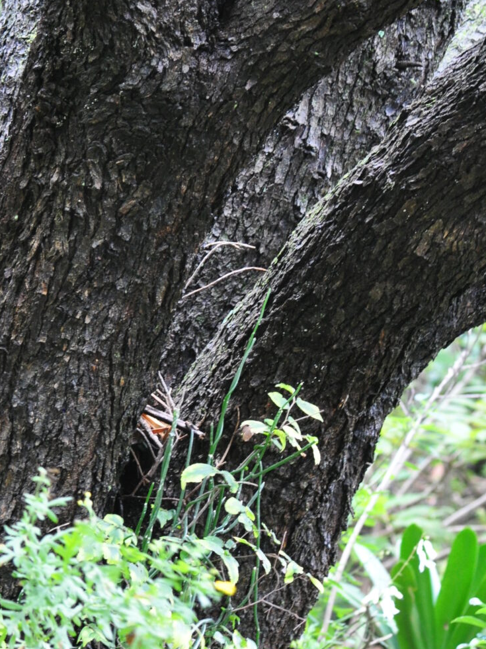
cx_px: 72
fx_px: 5915
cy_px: 218
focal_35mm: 316
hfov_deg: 4.7
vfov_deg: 6.3
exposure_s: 1/15
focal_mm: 105
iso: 800
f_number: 6.3
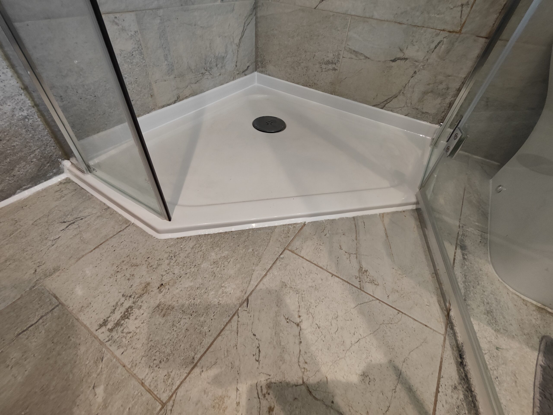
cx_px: 276
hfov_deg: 94.5
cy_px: 208
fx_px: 256
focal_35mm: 16
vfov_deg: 78.1
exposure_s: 1/50
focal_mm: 2.13
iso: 221
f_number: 2.4
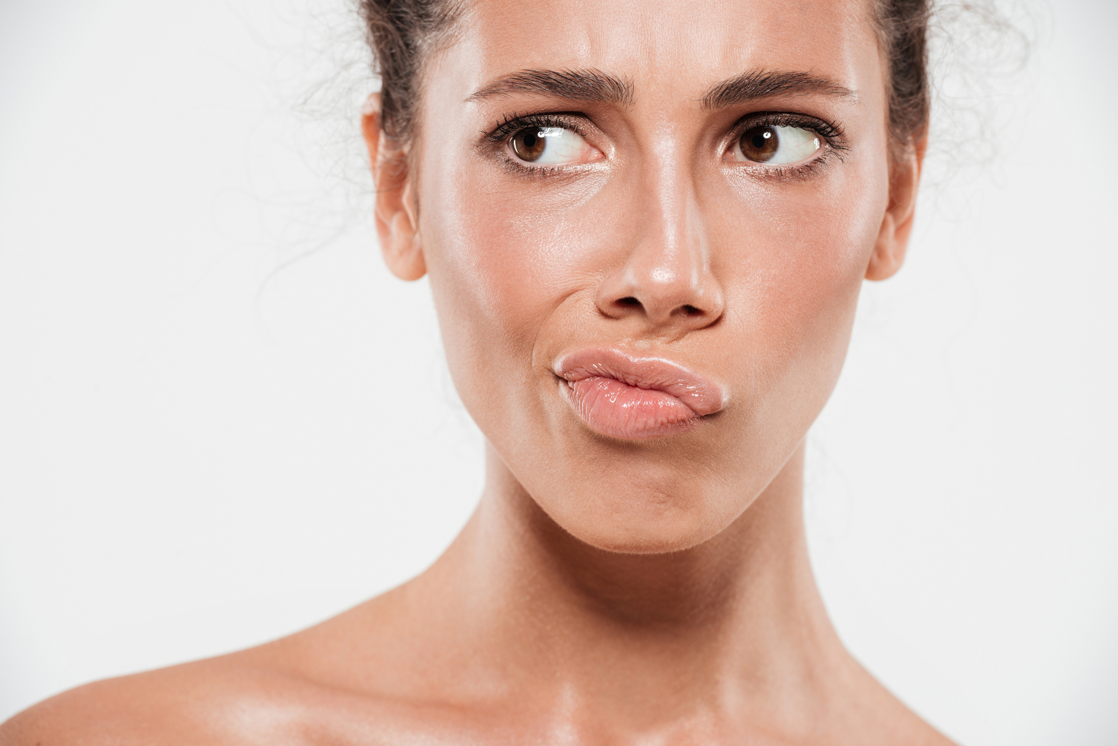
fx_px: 6213
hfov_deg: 10.3
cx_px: 559
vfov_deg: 6.9
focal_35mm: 200
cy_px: 373
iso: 100
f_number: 9
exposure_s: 1/160
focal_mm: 200
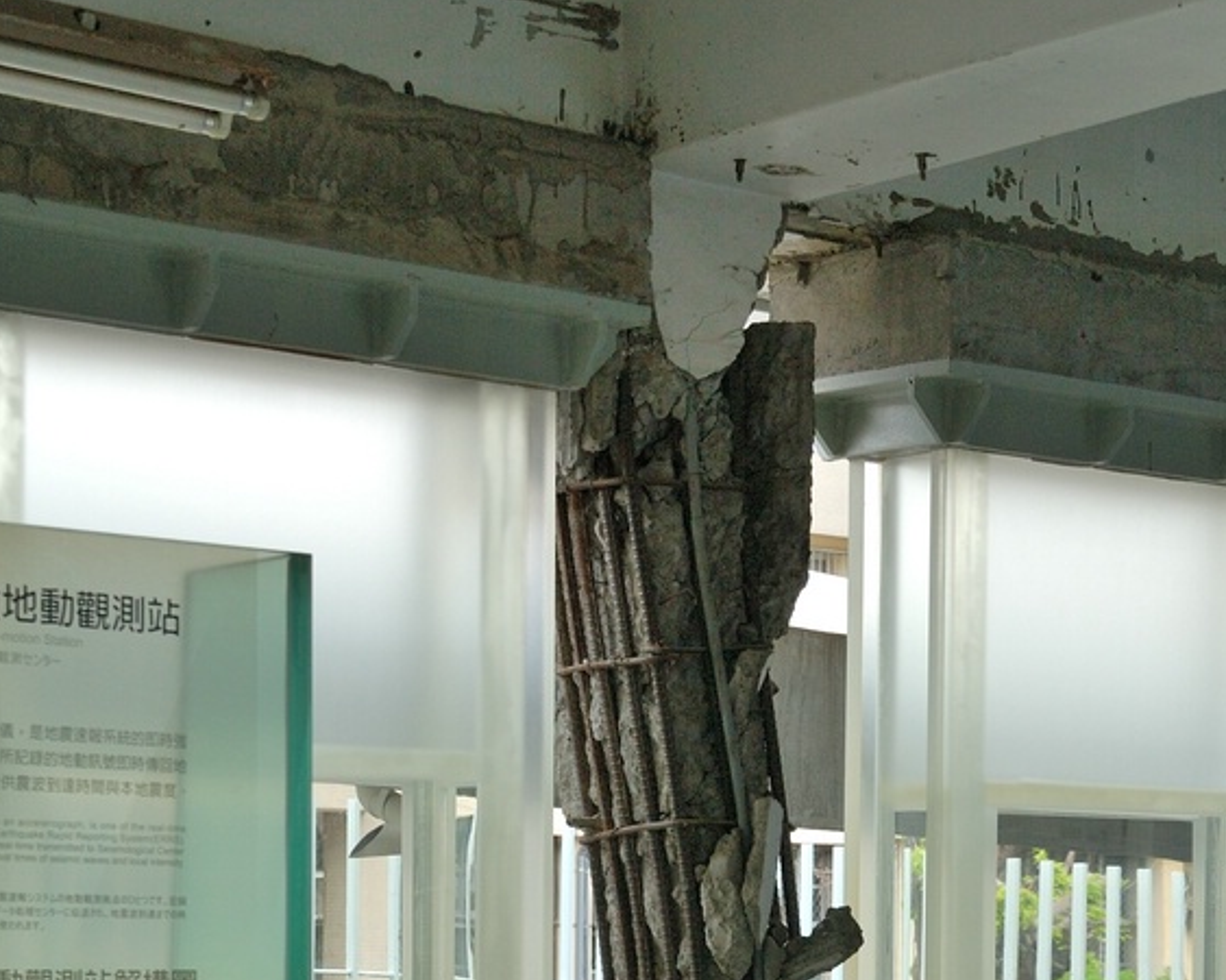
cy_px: 980
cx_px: 691
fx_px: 3156
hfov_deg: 22.0
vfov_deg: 17.3
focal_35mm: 87
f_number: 6.3
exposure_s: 1/200
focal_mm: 34
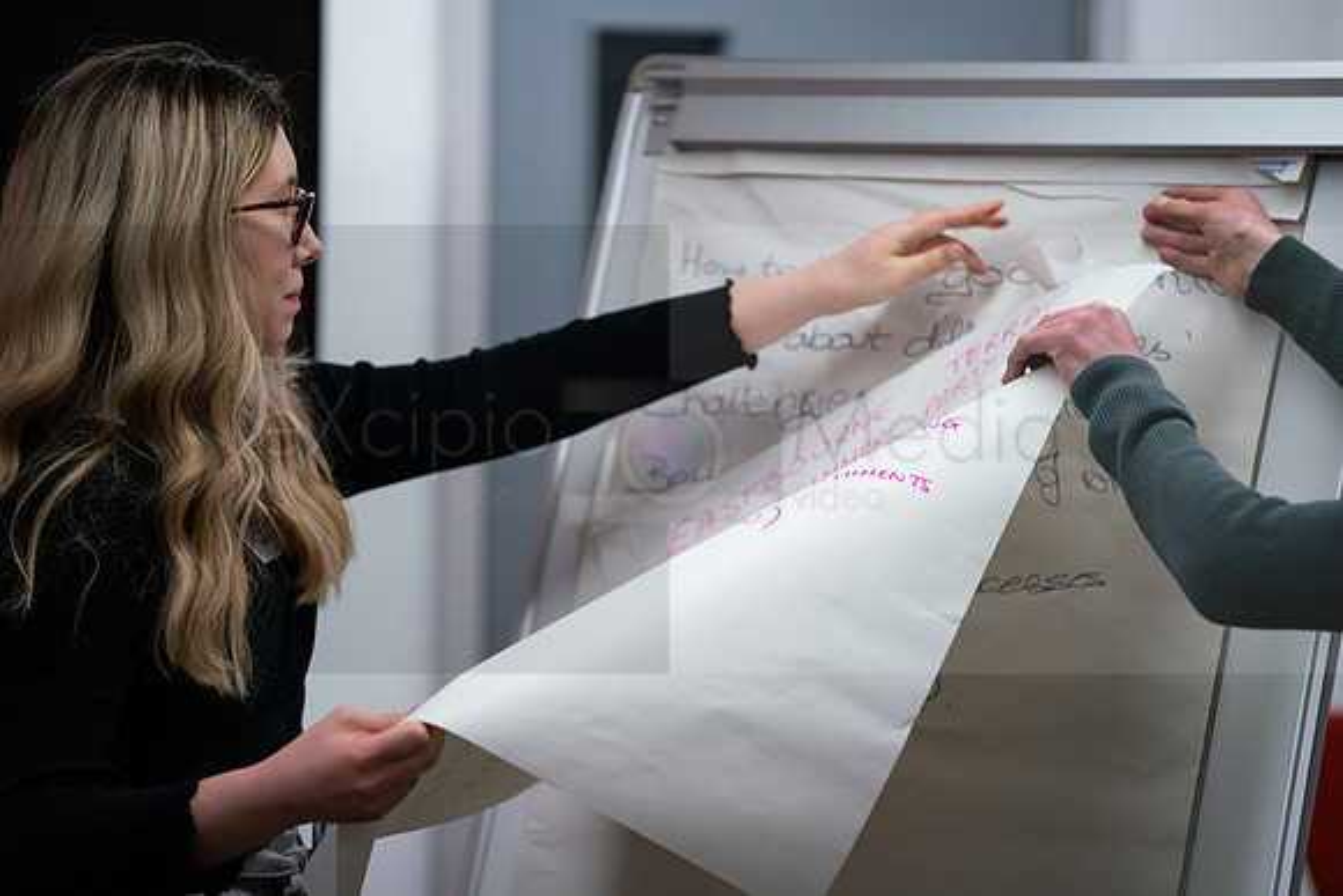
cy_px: 448
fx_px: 6343
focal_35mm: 170
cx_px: 672
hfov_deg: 12.1
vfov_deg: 8.1
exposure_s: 1/200
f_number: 2.8
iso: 640
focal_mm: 170
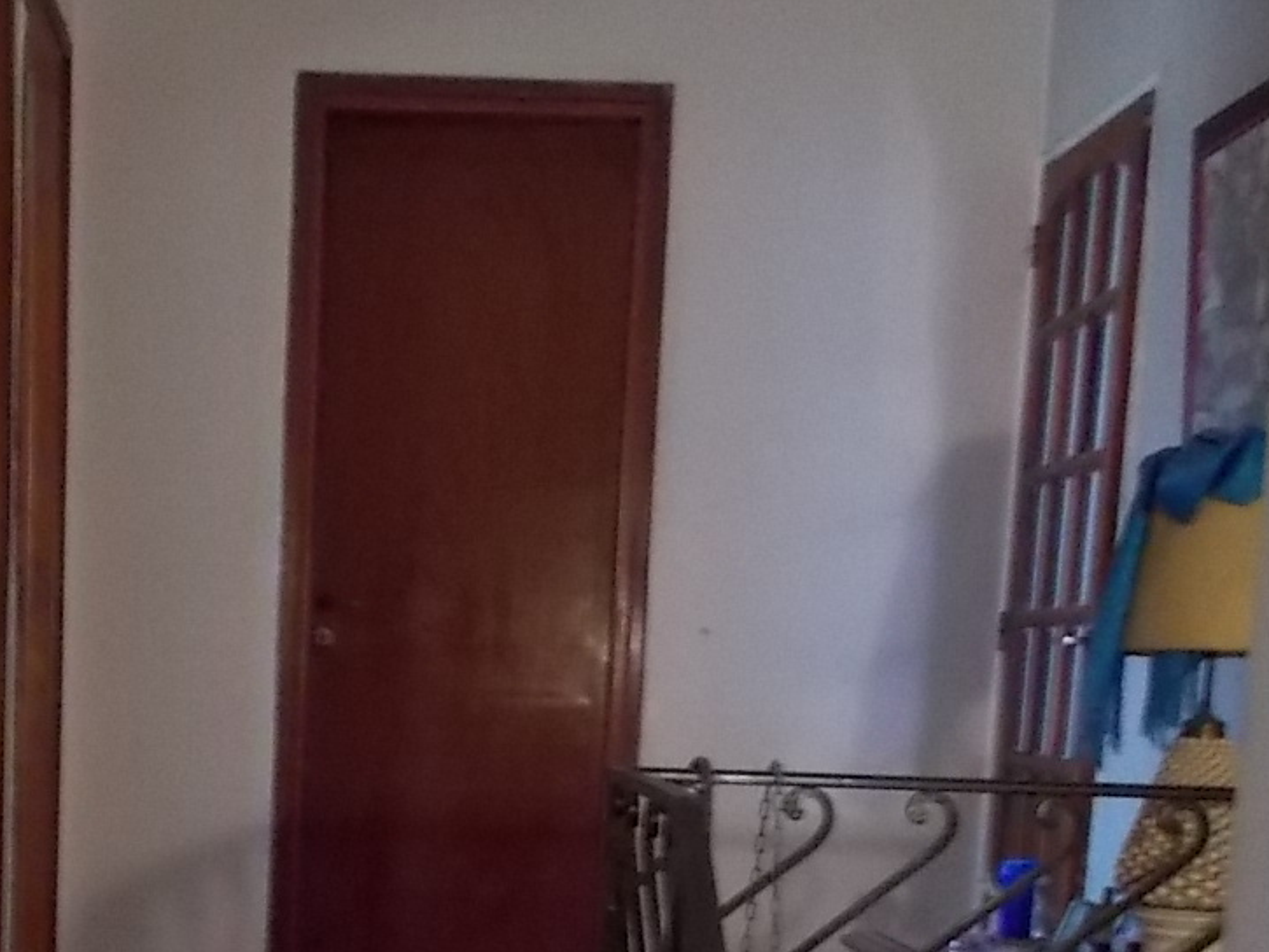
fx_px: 2347
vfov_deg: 22.0
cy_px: 966
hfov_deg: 29.9
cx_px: 354
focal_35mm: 64
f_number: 3.3
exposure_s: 1/10
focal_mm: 4.1
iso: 400
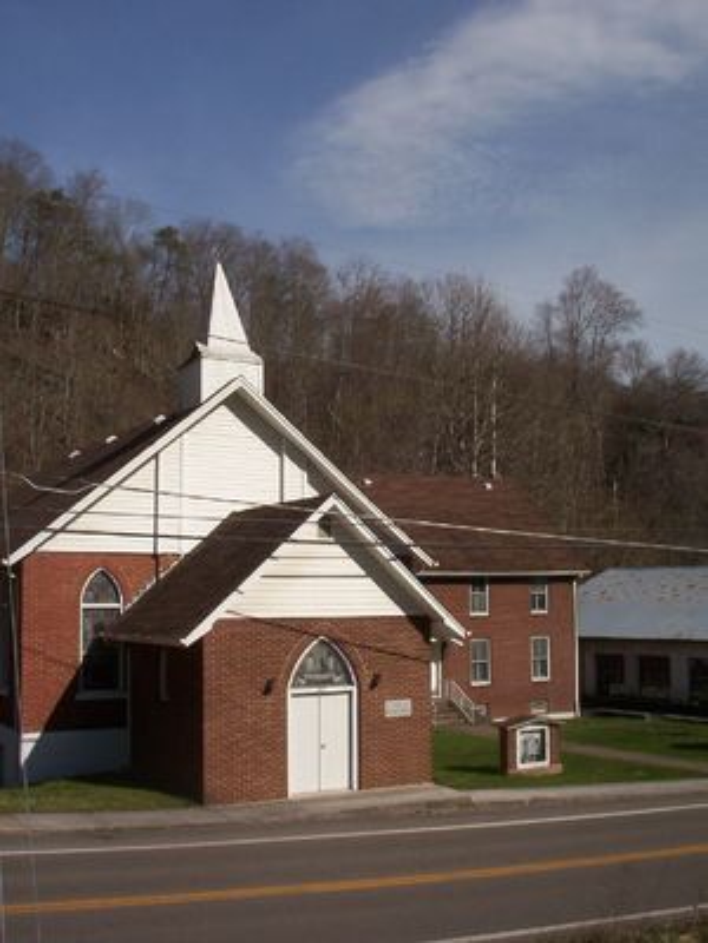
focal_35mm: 39
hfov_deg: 36.8
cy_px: 472
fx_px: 1064
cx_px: 354
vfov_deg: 47.9
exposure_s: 1/598
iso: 100
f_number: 8
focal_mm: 6
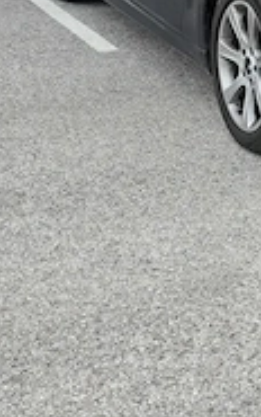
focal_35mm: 79
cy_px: 106
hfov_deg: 15.4
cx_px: 380
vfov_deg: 25.8
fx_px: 897
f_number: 1.7
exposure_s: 1/126
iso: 20
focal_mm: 6.3
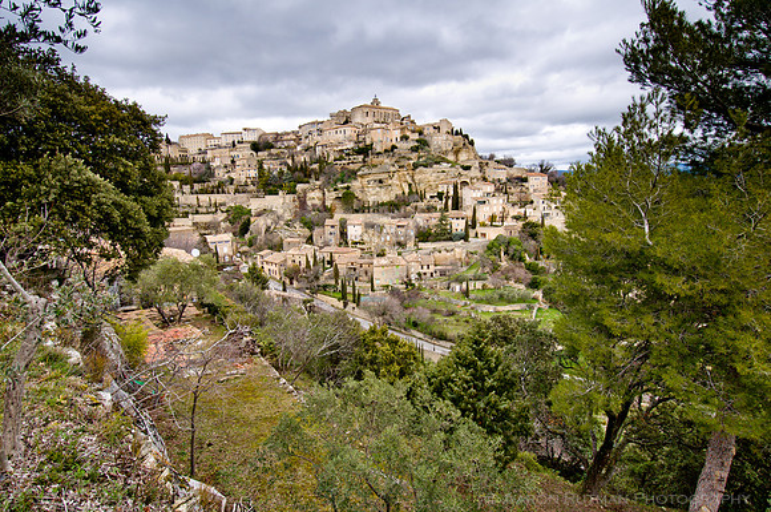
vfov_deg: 67.2
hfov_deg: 90.1
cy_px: 256
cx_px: 386
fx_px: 385
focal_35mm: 18
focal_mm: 12
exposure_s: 1/250
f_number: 8
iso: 200
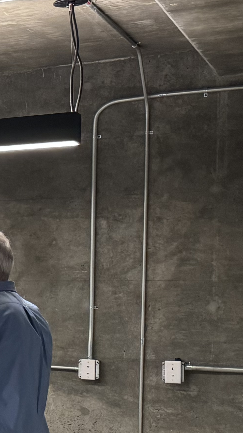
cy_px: 314
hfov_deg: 11.0
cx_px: -413
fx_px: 974
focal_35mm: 85
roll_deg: -0.1
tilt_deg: -3.4
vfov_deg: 24.8
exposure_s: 1/60
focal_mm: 6.76
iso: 320
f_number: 1.78
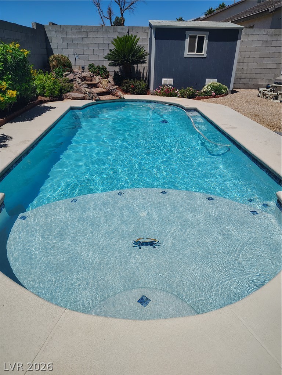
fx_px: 260
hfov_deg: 56.9
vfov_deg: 71.5
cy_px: 188
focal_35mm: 24
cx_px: 141
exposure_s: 1/3142
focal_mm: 5.56
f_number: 1.8
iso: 120
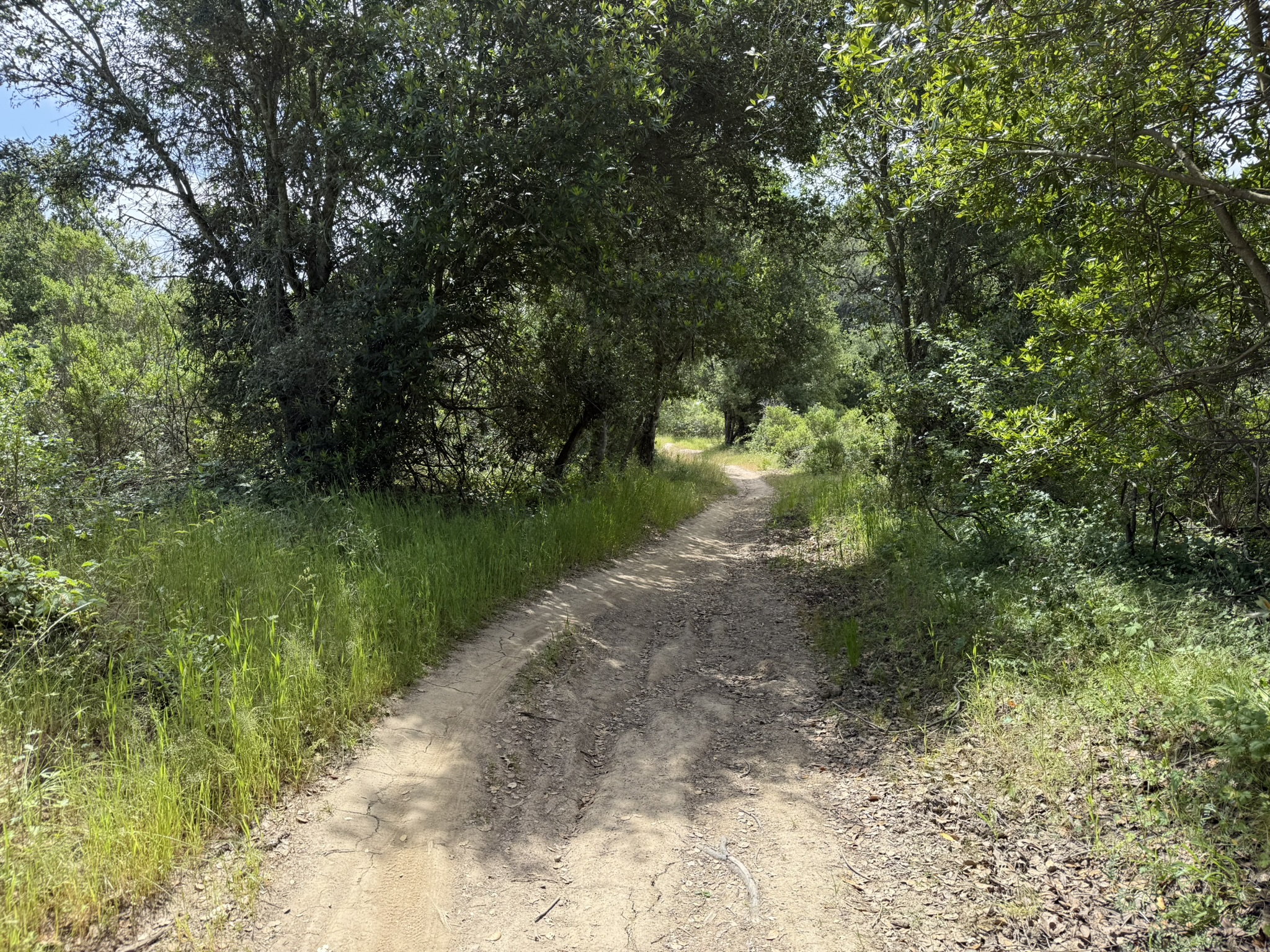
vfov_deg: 56.8
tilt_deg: -10.0
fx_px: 881
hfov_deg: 71.6
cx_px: 635
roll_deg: +0.3
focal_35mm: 24
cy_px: 476
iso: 80
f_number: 1.78
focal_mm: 6.76
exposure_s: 1/1230
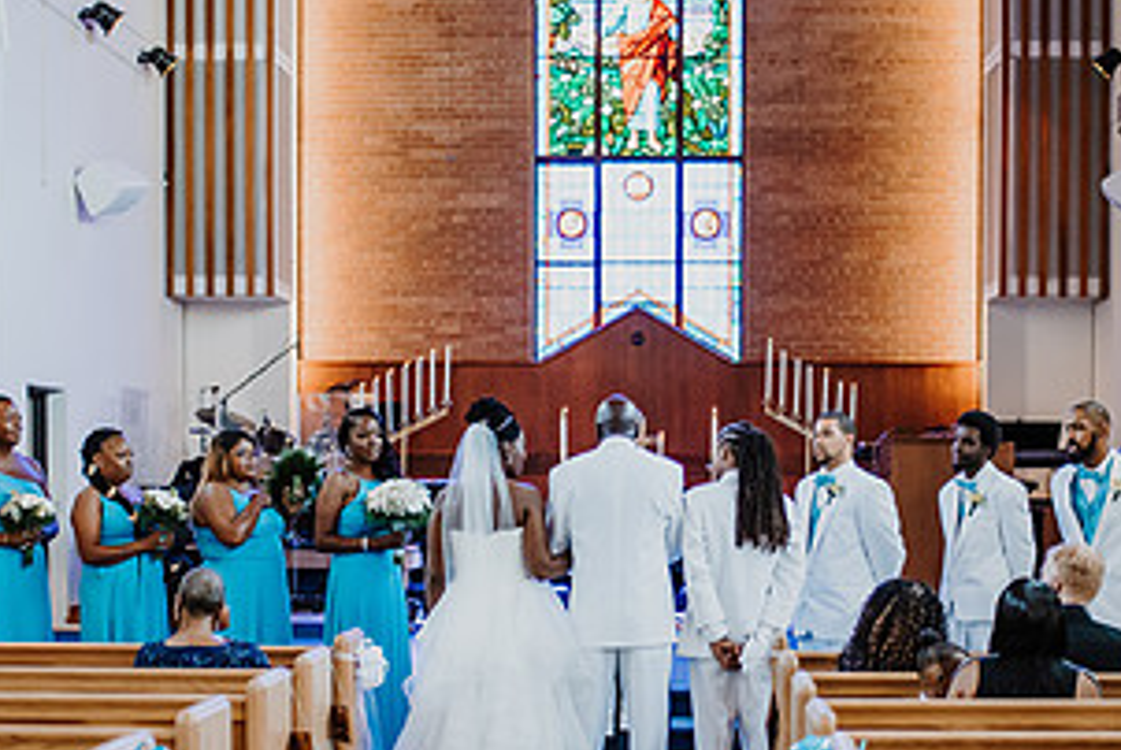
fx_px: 2119
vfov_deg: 19.9
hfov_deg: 29.6
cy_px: 592
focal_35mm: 68
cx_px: 620
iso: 2000
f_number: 1.8
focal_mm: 35
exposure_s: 1/1250
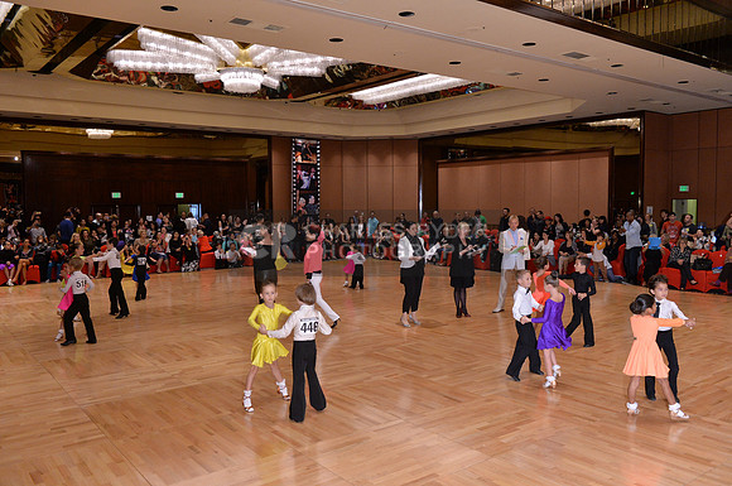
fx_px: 629
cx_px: 366
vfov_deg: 42.2
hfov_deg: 60.4
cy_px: 243
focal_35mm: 31
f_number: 5
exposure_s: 1/250
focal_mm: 31
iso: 2000
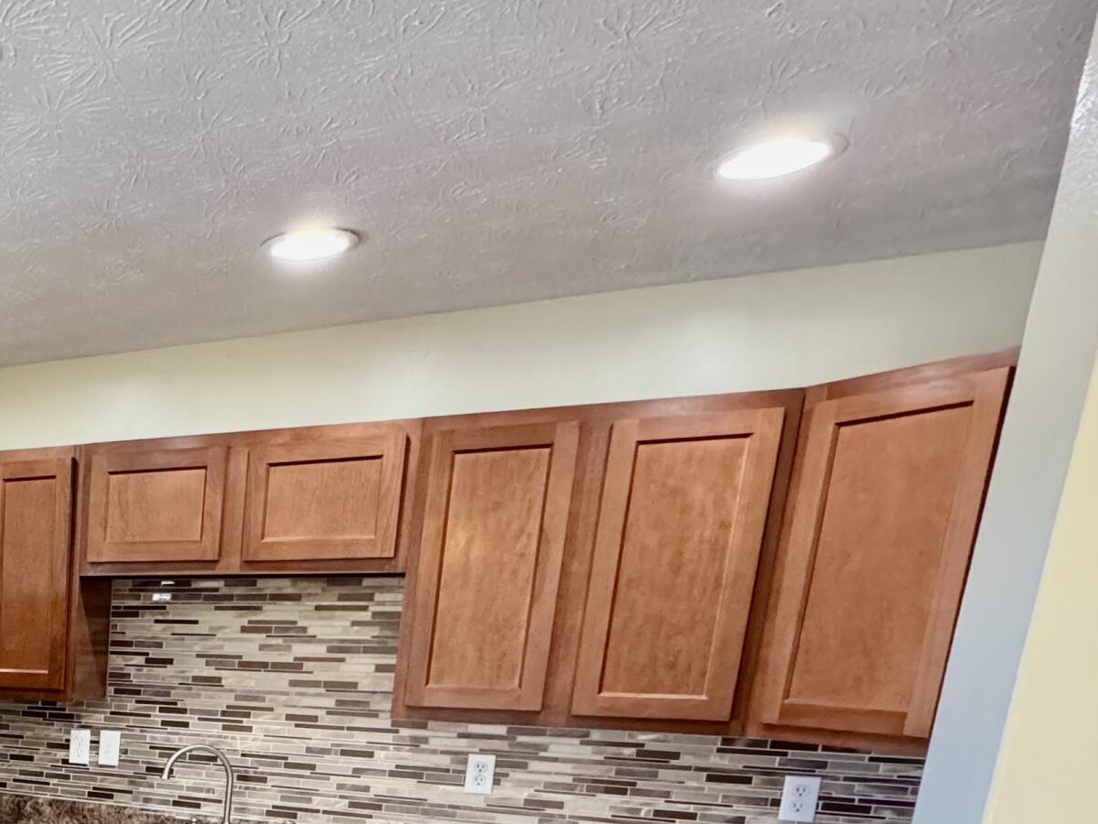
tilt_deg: -13.8
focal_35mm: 35
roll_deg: -0.6
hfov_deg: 41.6
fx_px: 1110
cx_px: -114
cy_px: 877
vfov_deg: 35.6
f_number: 2.2
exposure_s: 1/60
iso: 320
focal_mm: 2.22
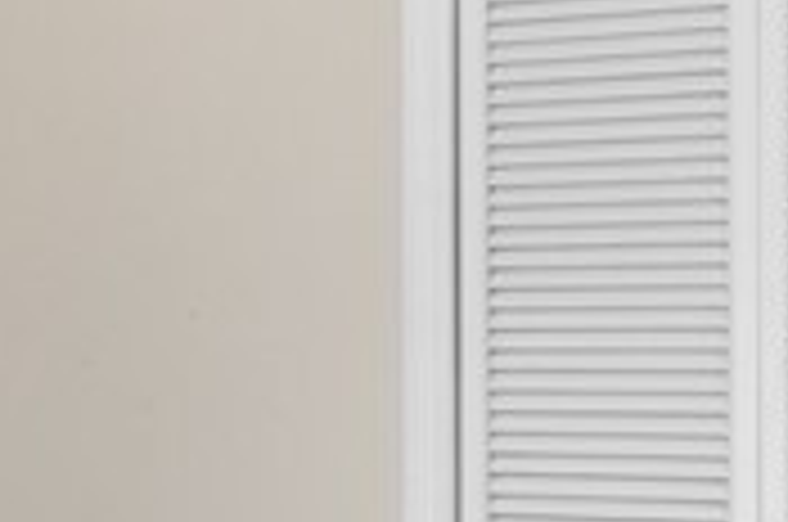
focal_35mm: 118
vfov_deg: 11.5
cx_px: -320
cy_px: 439
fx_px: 2578
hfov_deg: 16.2
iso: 400
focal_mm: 19
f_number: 8
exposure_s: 1/2.5
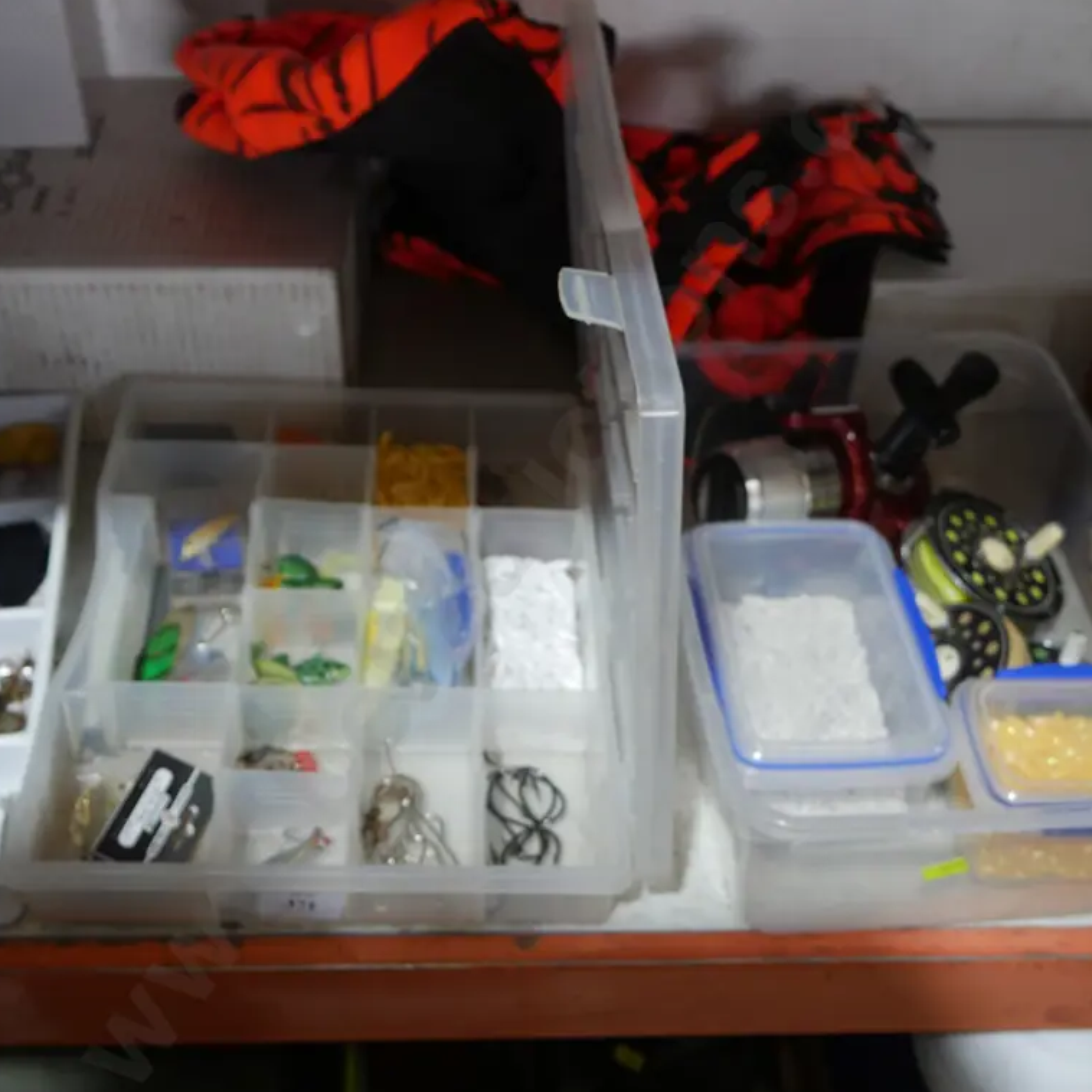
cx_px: 547
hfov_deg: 39.2
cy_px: 490
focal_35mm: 43
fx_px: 1535
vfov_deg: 39.1
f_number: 4
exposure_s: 1/60
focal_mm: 18
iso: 320
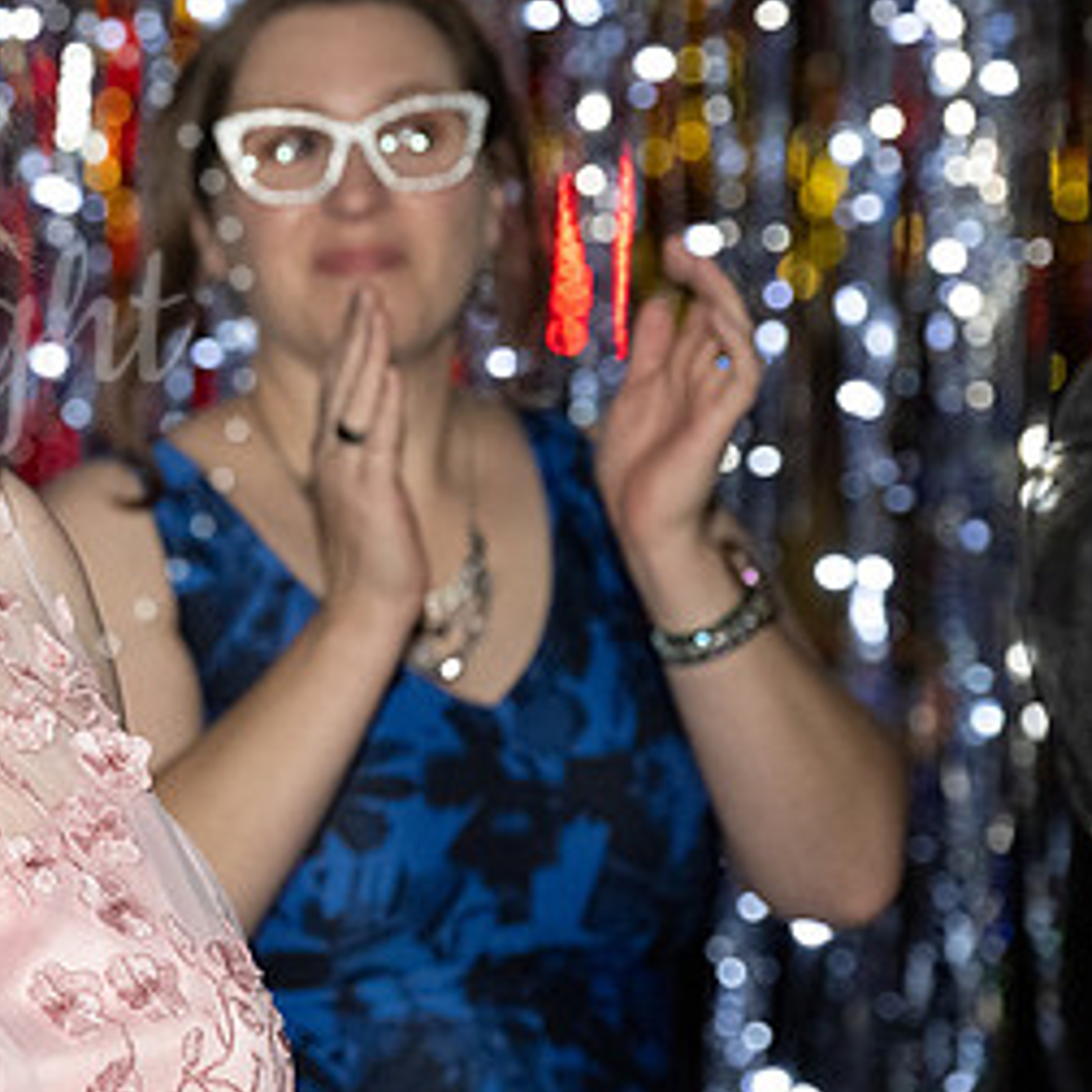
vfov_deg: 10.3
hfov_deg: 10.2
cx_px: -156
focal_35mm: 170
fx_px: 6067
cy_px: 336
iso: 6400
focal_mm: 87
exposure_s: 1/125
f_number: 5.6
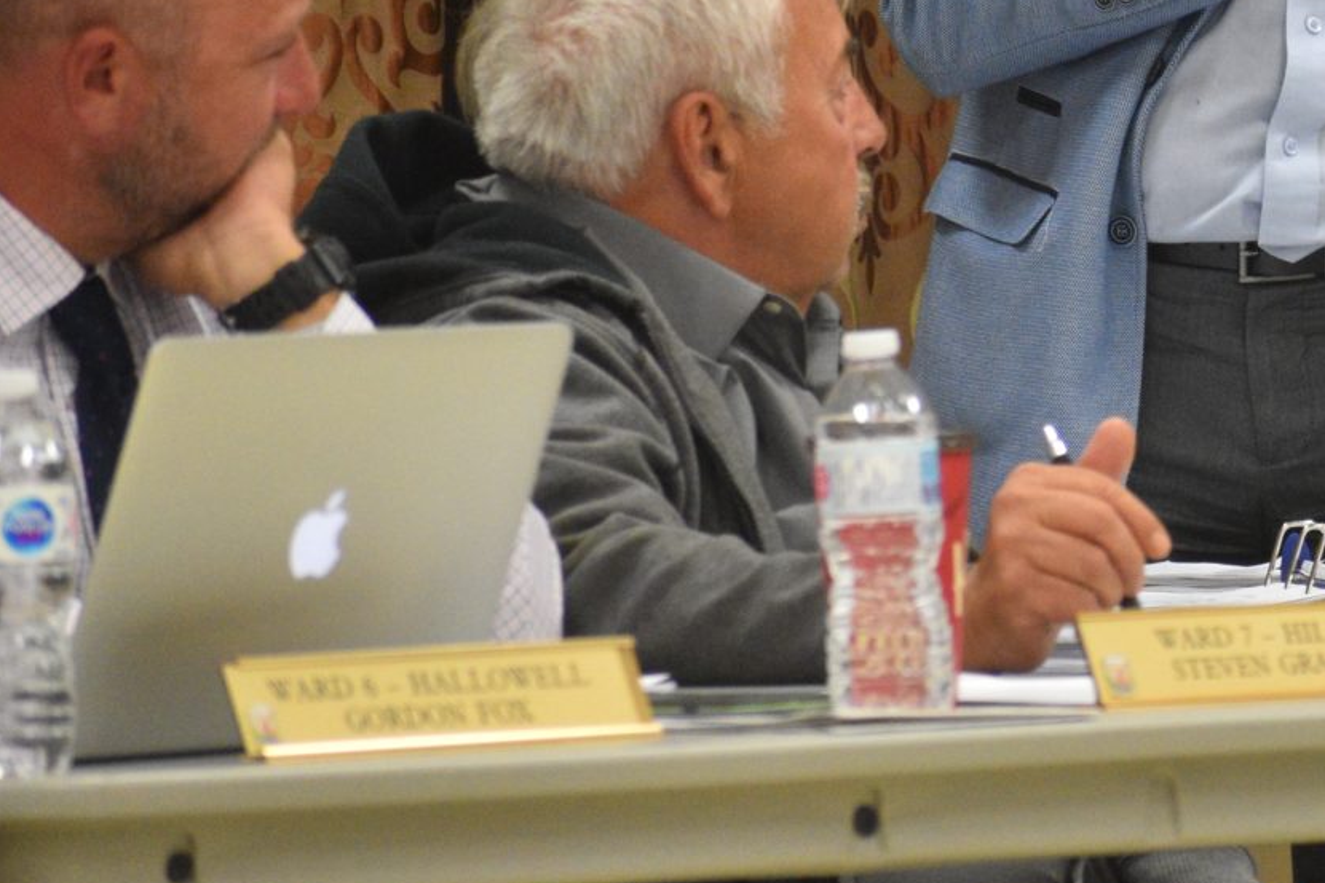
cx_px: 1351
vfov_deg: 2.7
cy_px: -47
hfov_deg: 4.0
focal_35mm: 518
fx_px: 19060
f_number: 4.8
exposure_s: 1/125
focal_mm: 140
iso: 2000
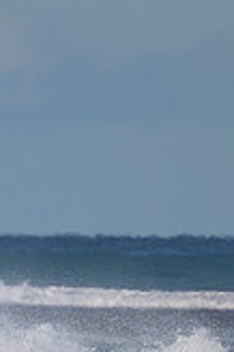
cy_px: 392
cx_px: -356
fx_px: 28860
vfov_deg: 0.7
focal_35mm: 2954
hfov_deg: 0.5
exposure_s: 1/2000
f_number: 11
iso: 720
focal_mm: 800
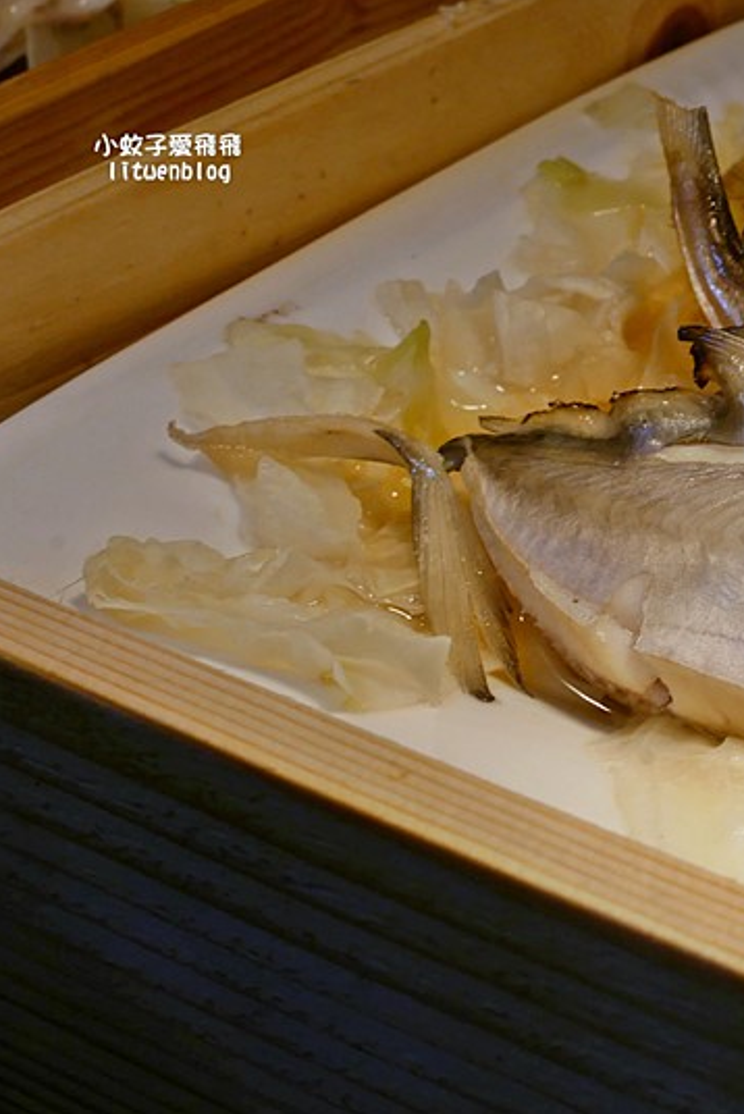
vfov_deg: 21.0
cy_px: 444
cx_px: 985
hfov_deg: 13.6
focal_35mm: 97
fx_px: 3003
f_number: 9
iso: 200
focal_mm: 25
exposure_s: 1/125
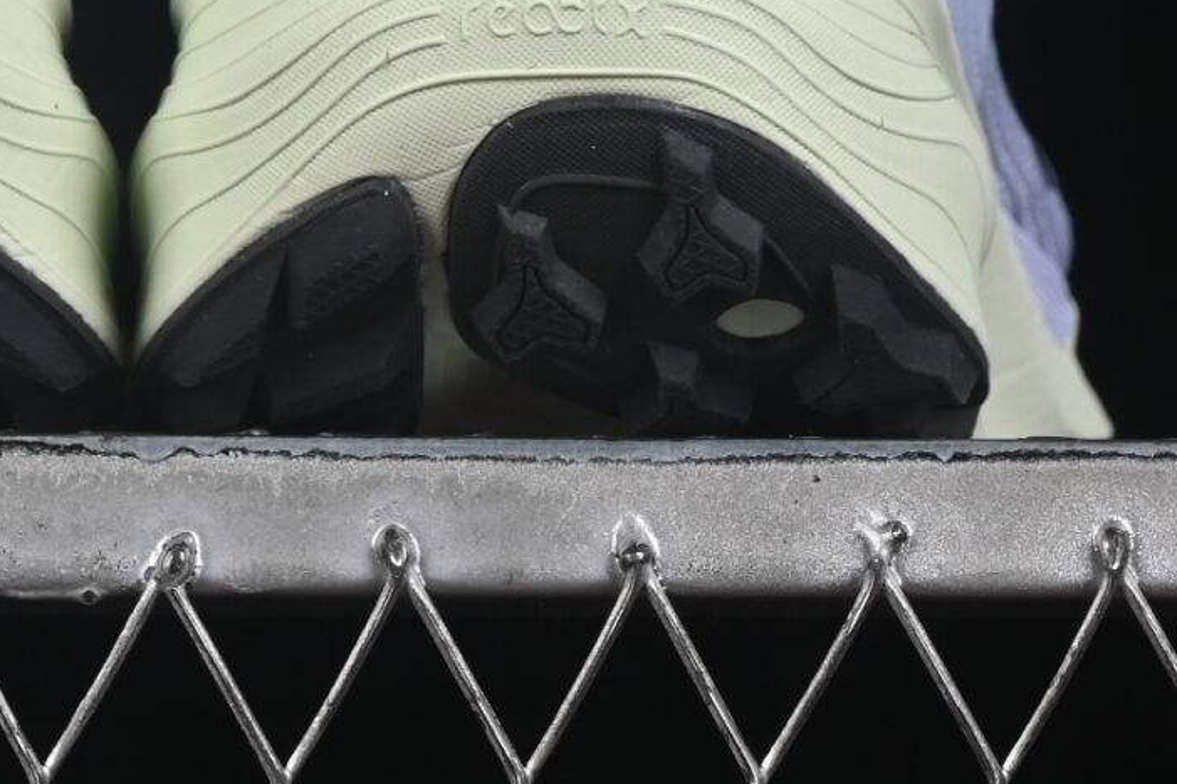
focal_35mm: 274
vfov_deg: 5.0
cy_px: -457
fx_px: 8956
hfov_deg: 7.5
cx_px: 156
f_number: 8
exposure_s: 1/80
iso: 160
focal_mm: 50
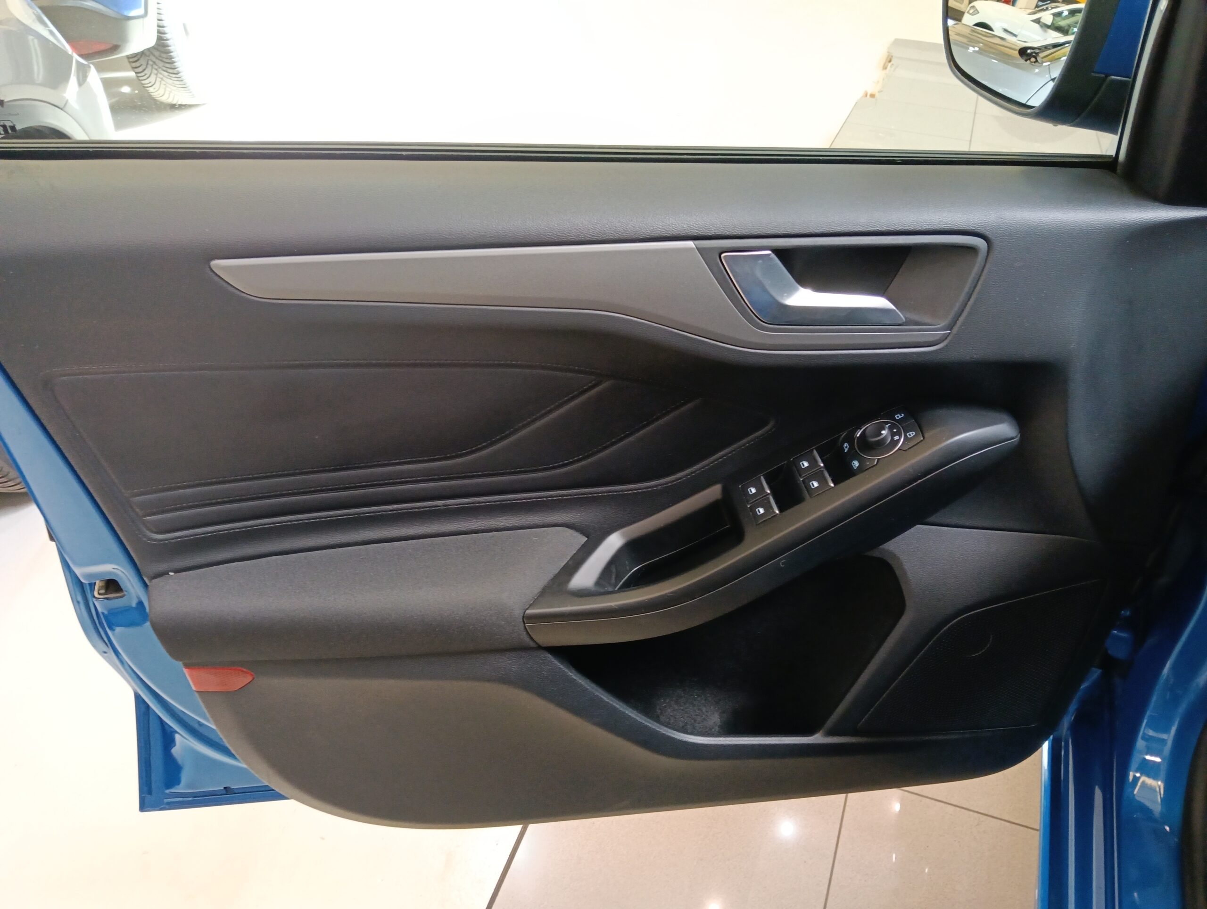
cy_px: 454
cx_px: 604
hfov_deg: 65.2
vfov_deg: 51.5
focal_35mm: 27
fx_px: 943
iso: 320
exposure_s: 1/33.3
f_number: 16
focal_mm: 3.98
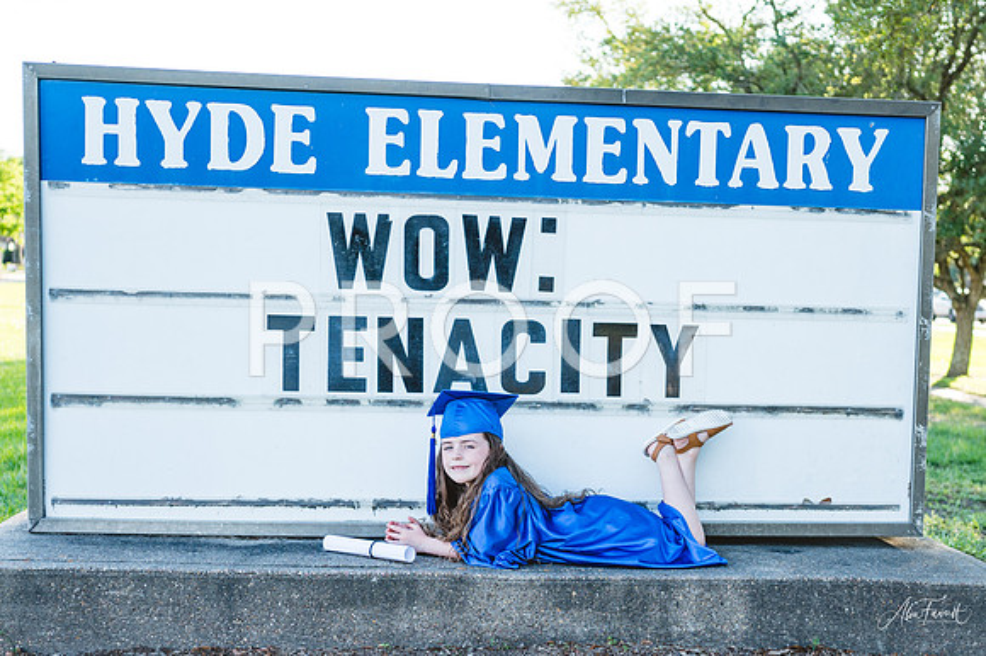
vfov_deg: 25.8
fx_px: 1426
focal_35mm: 52
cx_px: 570
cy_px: 445
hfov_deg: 38.0
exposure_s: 1/800
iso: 250
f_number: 2.8
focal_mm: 35
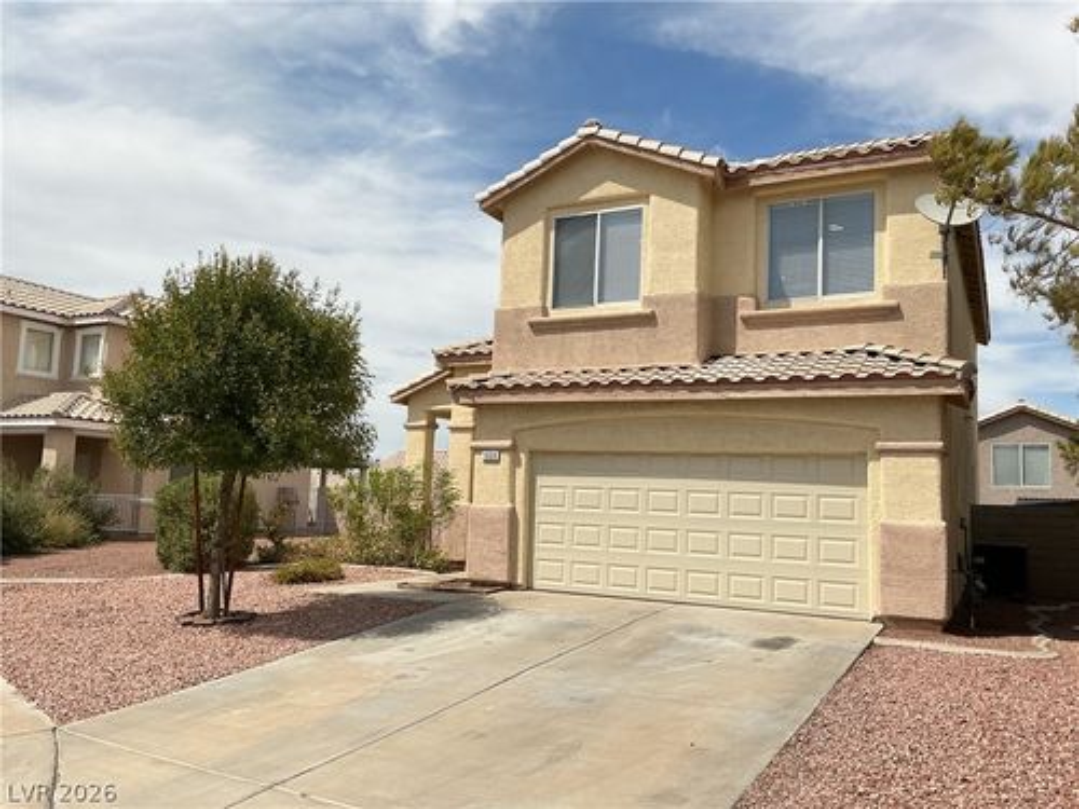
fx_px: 904
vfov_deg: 48.2
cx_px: 540
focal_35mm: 29
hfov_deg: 61.7
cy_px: 404
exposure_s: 1/2667
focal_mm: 3
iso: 25
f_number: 1.8
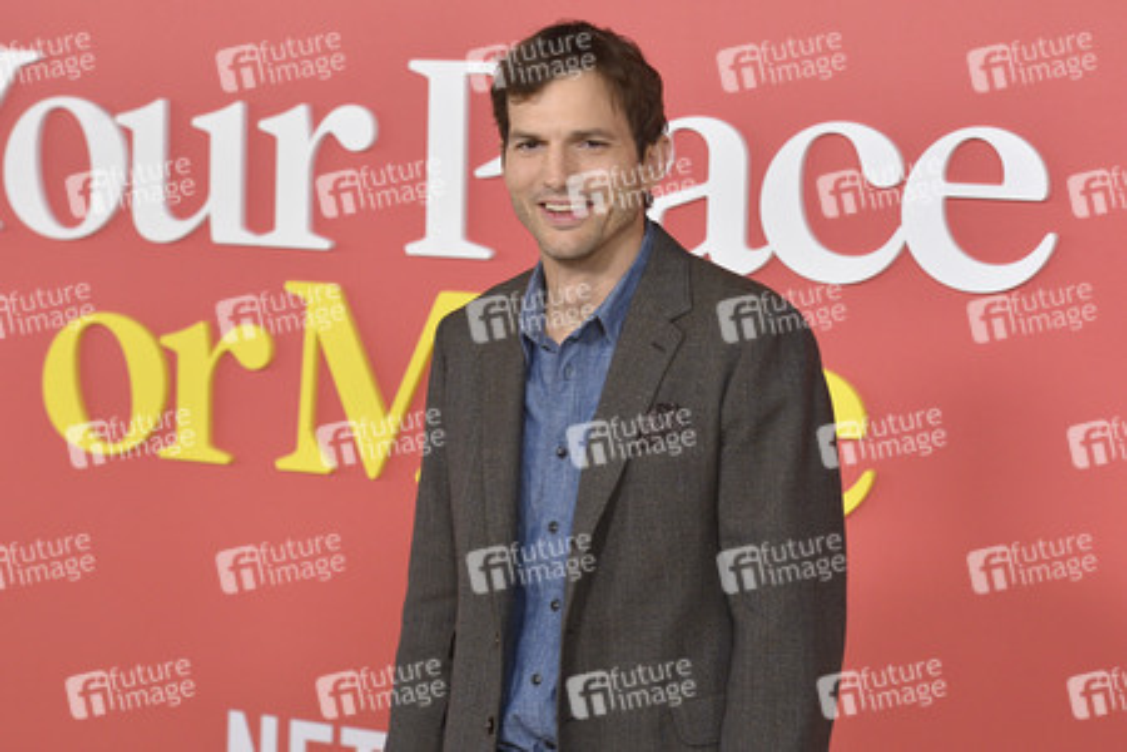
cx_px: 564
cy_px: 376
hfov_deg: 27.0
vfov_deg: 18.2
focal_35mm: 75
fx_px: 2348
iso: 1600
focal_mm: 75
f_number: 6.3
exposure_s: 1/320
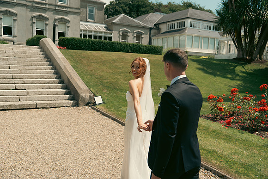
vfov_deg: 37.9
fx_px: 261
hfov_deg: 54.4
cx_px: 134
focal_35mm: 35
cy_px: 90
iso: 125
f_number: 3.5
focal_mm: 35
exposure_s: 1/1250
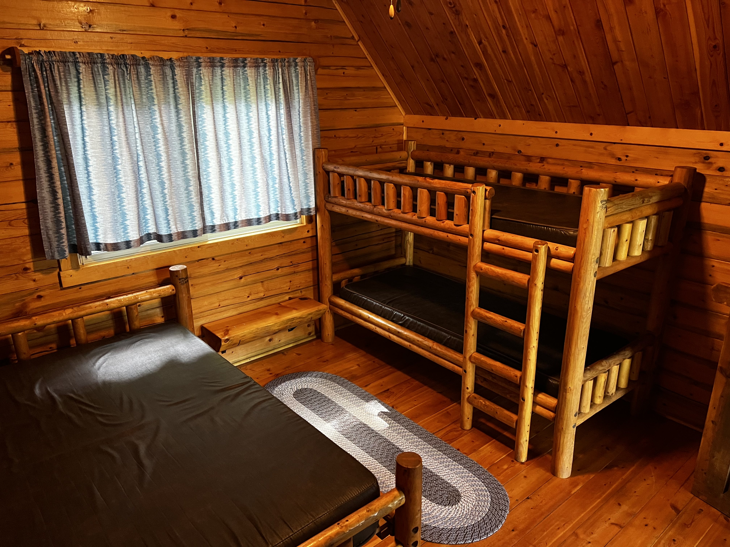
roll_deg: -0.5
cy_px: 274
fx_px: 548
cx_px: 365
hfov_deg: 67.3
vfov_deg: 53.1
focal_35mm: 26
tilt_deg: -19.2
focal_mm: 5.7
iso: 500
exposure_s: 1/40
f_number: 1.5
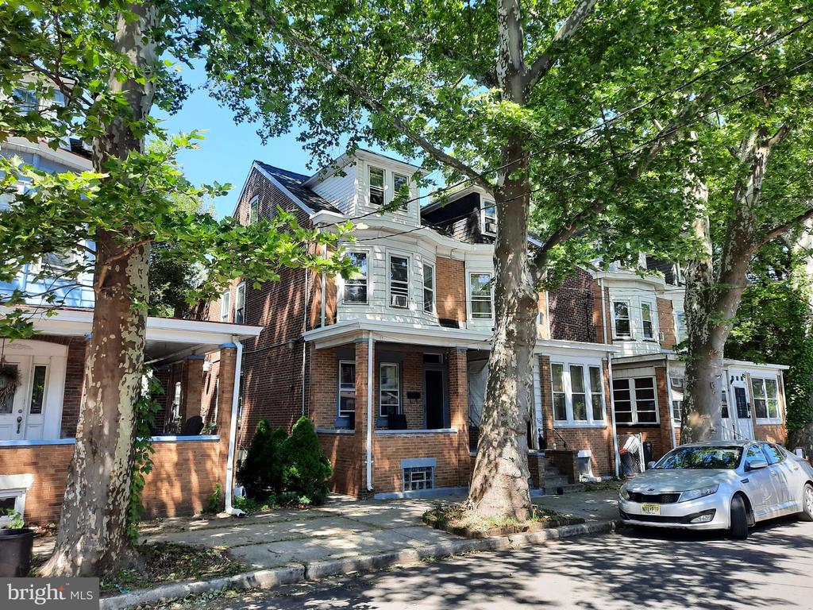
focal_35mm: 25
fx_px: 587
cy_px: 305
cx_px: 406
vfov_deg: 54.9
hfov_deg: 69.4
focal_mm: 4.6
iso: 32
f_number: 2
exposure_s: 1/127
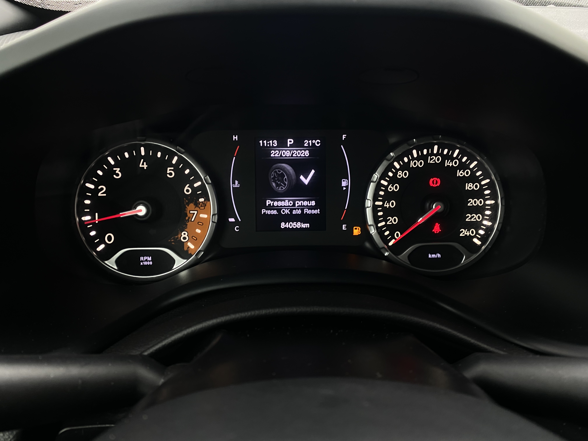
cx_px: 294
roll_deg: -2.6
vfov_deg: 53.1
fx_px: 442
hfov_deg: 67.3
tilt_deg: -24.1
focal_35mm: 26
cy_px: 220
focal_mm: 4.25
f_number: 1.8
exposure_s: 1/51
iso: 100
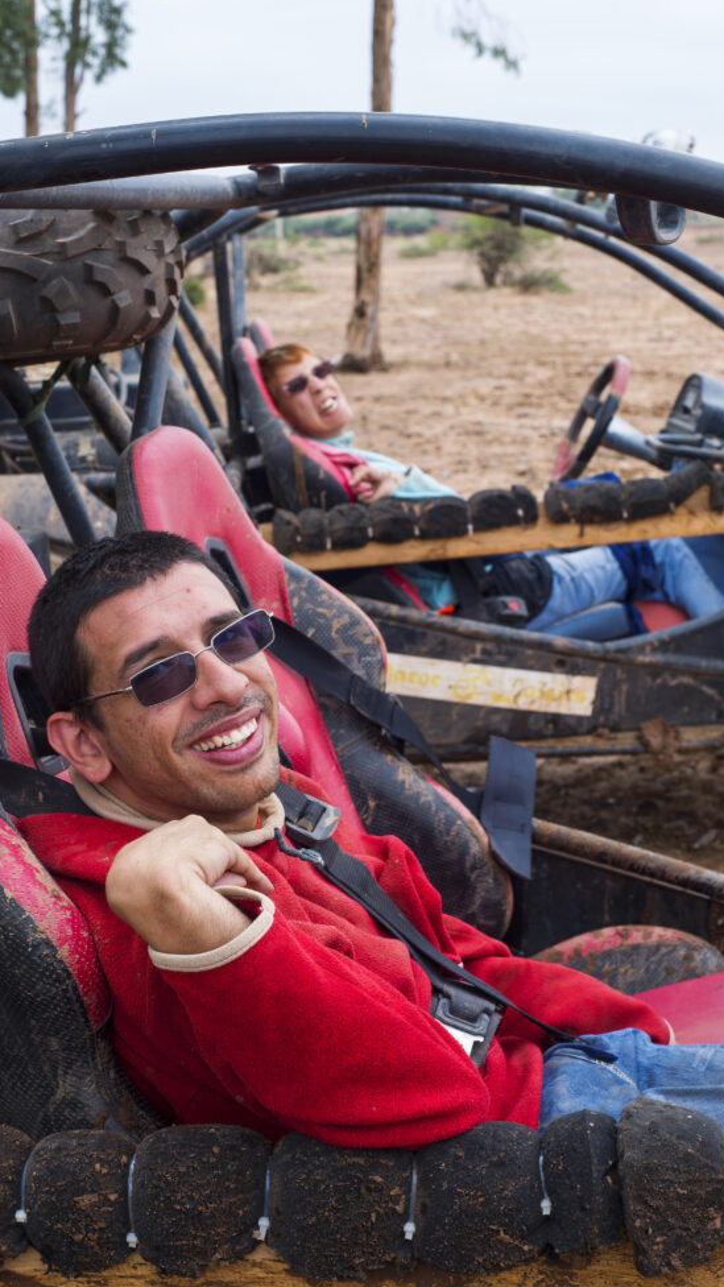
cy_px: 646
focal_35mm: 55
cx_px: 388
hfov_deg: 21.8
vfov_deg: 37.8
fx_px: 1877
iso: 160
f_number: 10
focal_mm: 50
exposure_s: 1/160
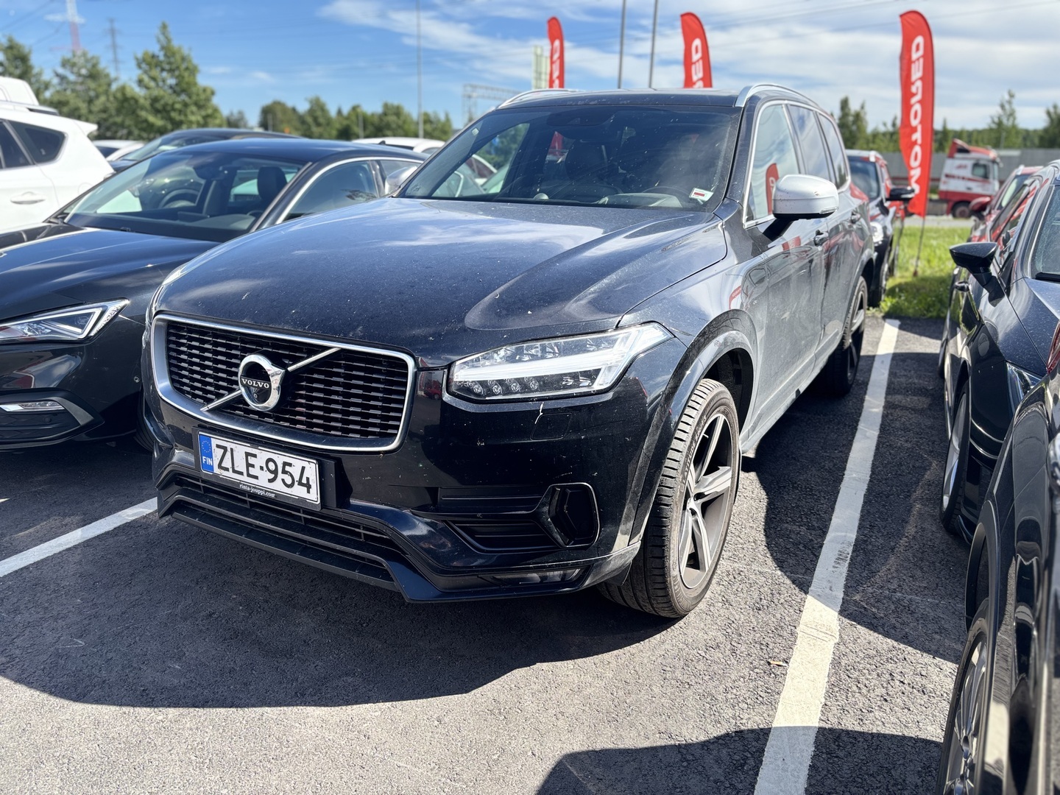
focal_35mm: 26
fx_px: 796
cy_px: 398
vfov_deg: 53.1
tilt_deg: -17.3
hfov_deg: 67.3
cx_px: 530
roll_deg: -1.3
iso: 50
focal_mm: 5.96
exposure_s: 1/1027
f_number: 1.6
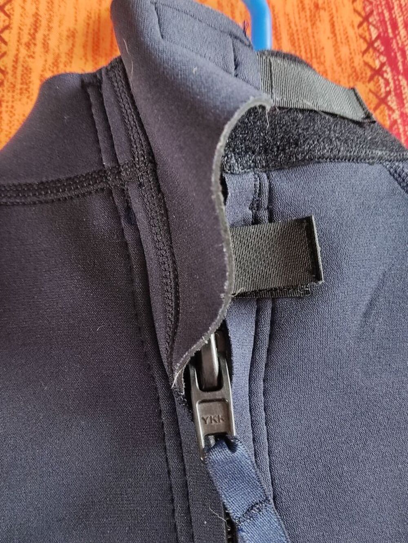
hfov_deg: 45.4
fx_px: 487
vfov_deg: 58.3
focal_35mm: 31
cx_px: 204
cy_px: 272
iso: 500
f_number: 1.79
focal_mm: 4.74
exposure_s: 1/33
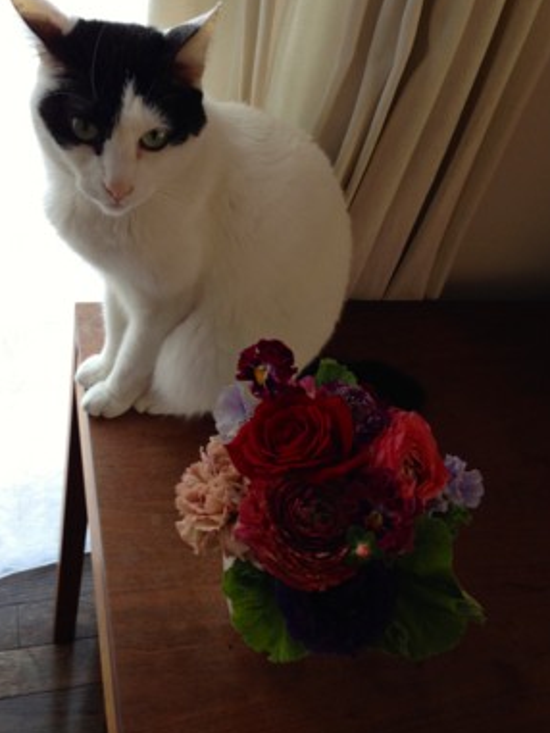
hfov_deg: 36.8
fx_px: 826
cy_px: 346
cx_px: 246
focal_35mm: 39
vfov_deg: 47.8
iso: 64
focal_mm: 4.12
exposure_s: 1/30
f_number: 2.4
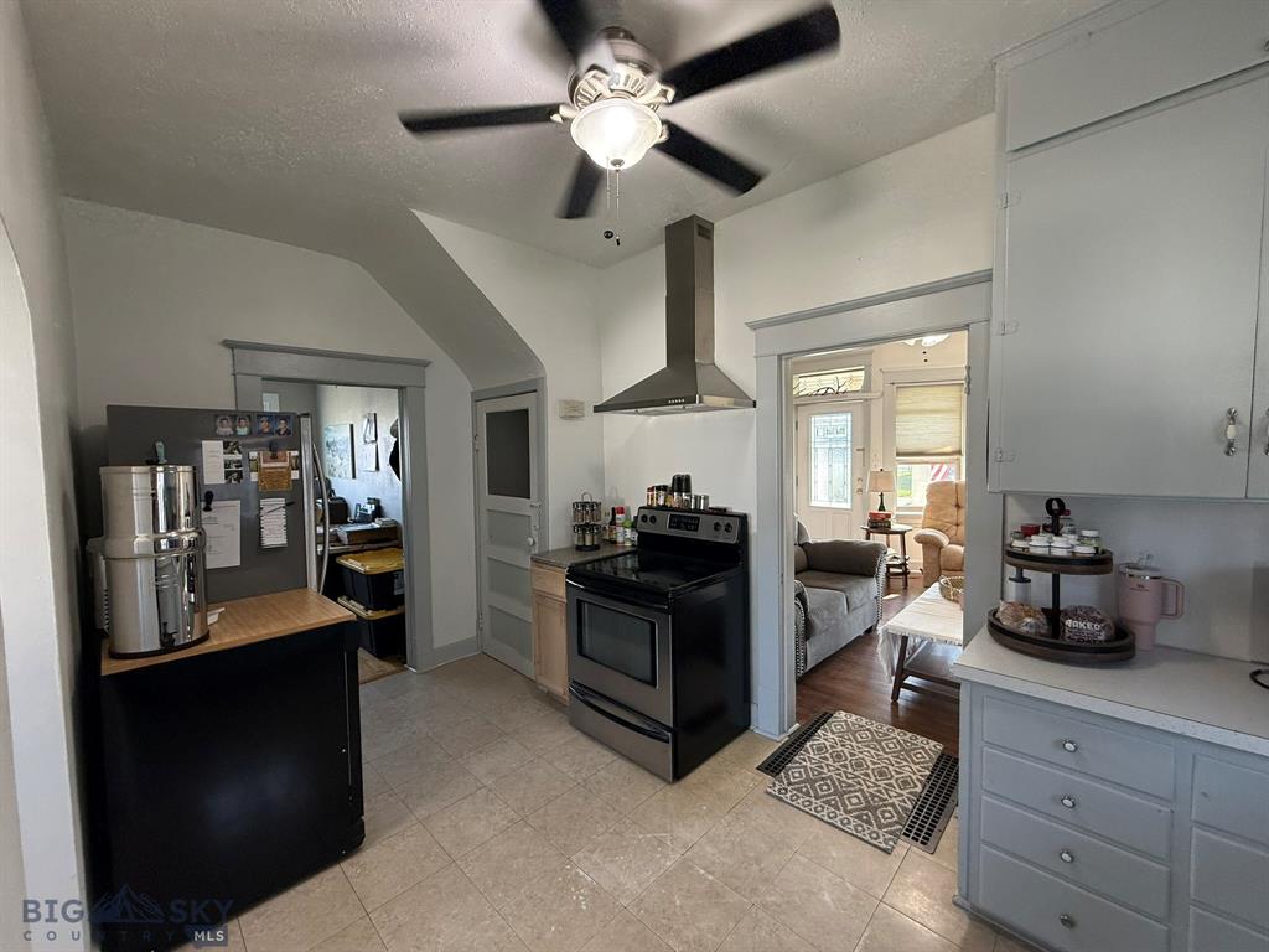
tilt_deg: -1.7
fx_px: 513
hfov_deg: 102.1
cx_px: 634
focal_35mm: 14
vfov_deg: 85.7
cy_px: 476
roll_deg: +0.5
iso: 250
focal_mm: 2.22
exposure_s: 1/120
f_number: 2.2
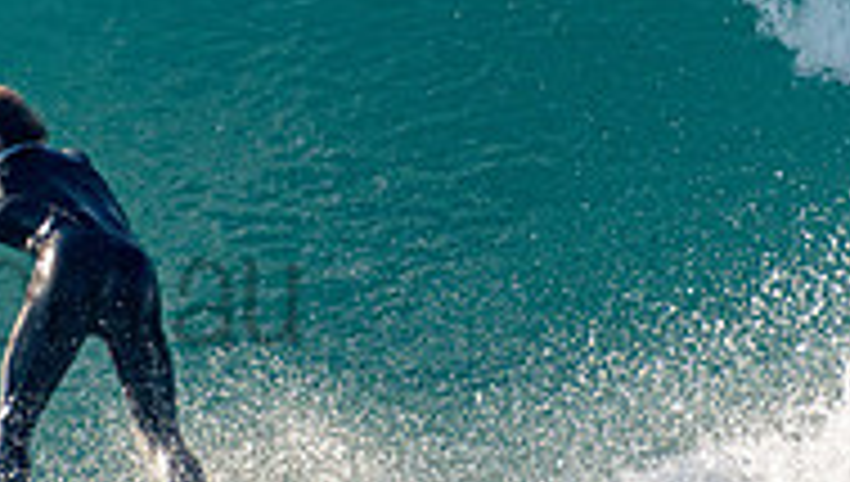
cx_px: 114
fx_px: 44222
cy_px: 54
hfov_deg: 1.1
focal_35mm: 1959
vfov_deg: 0.6
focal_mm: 500
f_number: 5.6
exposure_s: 1/2000
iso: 320
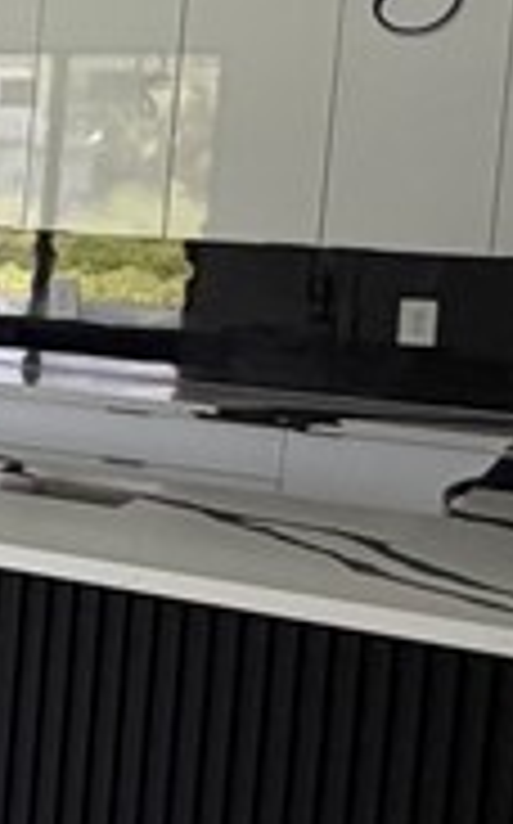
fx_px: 1861
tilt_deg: -4.6
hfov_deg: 10.6
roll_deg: -2.8
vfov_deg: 24.8
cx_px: -1040
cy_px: 275
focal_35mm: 83
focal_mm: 2.22
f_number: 2.2
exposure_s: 1/121
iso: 125
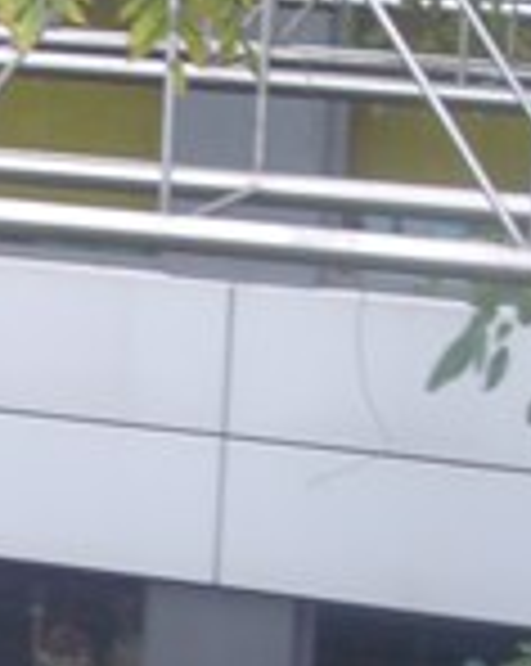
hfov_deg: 9.9
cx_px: -162
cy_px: 603
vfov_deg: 12.6
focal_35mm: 152
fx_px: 2992
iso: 100
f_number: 3.5
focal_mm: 6
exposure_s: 1/60
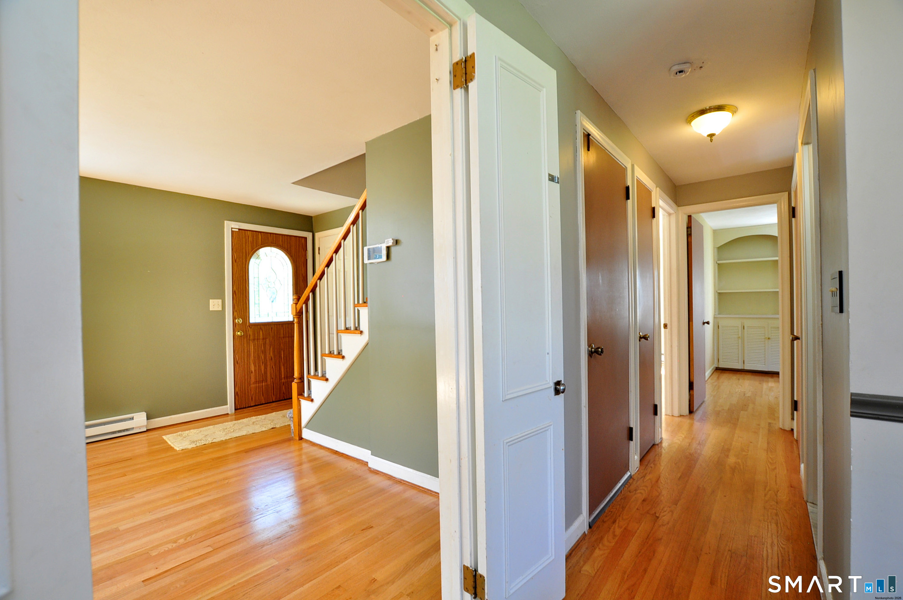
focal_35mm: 15
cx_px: 452
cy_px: 300
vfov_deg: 77.2
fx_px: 376
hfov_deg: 100.5
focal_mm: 10
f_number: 5
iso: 320
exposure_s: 1/15
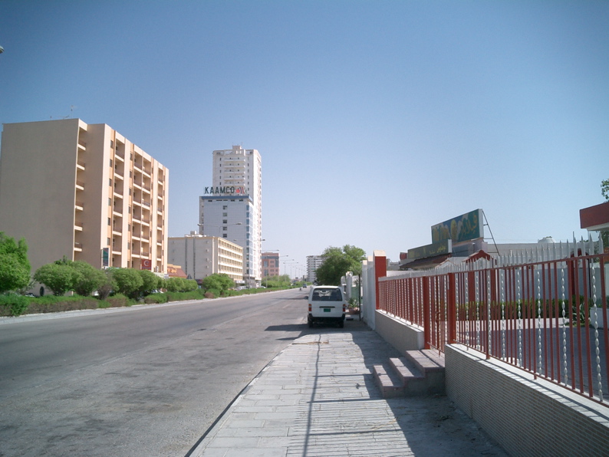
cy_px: 228
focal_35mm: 35
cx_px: 304
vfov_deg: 40.7
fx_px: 616
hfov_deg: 52.6
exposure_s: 1/1000
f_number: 4.2
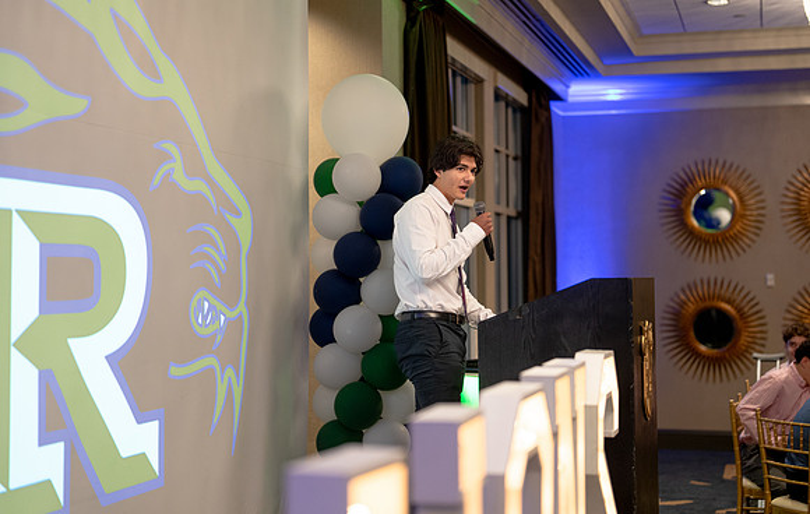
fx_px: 1254
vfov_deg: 23.1
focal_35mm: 57
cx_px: 446
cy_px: 225
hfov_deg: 35.8
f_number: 1.2
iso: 1250
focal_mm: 50
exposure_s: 1/400
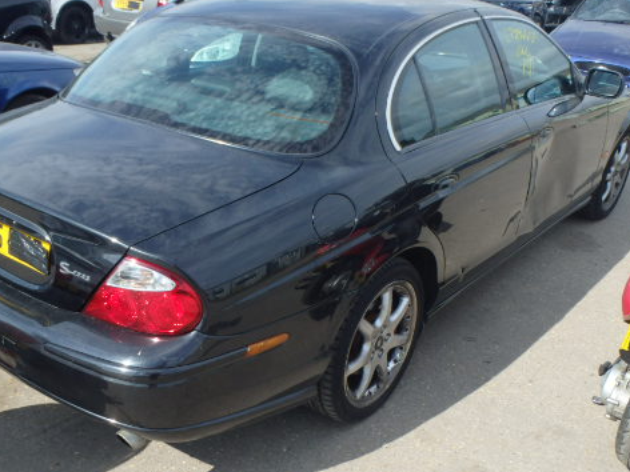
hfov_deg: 48.6
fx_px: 692
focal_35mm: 38
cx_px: 243
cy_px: 268
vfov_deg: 37.7
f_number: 3.9
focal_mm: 5
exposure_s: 1/640
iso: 125
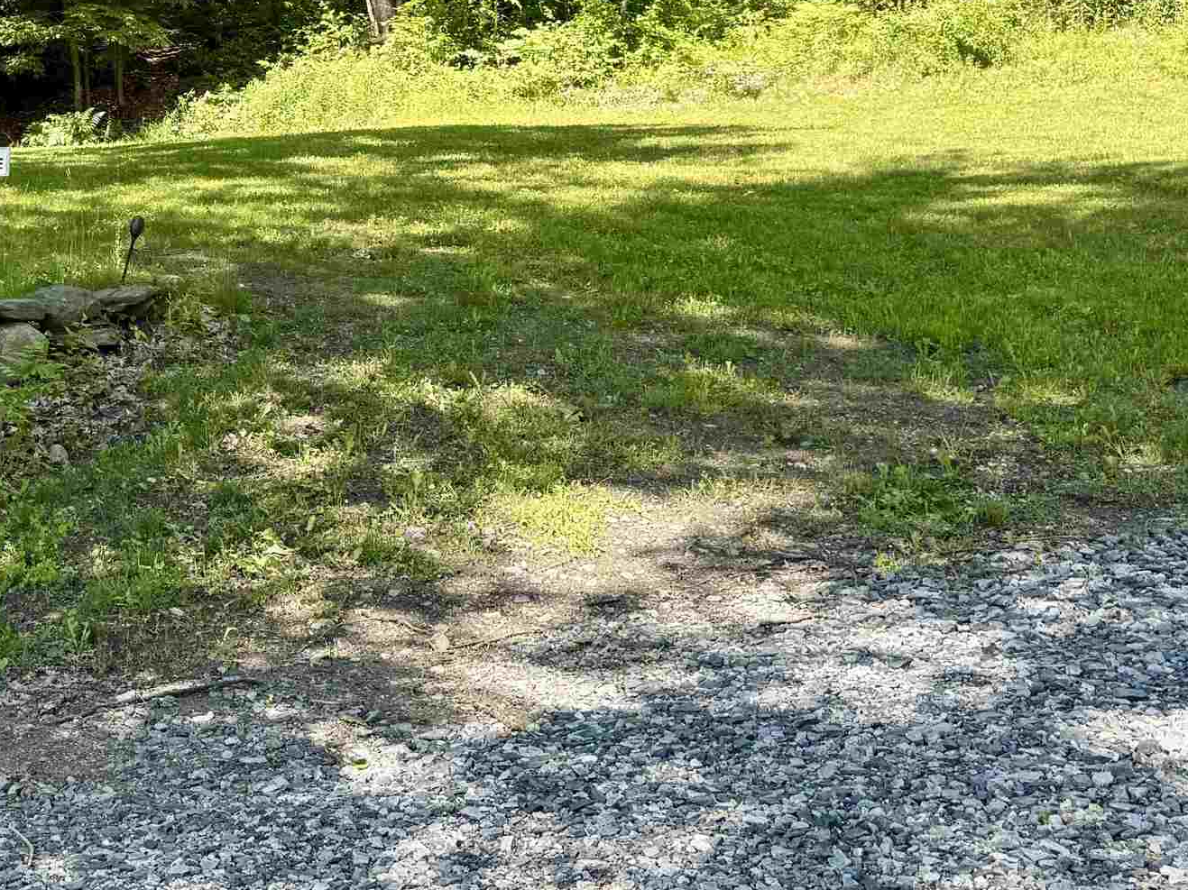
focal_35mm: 56
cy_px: 17
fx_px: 1921
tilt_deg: +7.5
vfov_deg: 25.0
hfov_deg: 32.9
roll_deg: -0.9
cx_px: 165
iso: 80
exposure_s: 1/612
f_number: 1.78
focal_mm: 6.76
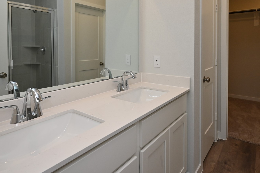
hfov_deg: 75.9
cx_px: 143
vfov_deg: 53.2
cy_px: 49
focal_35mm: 23
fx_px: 166
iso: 800
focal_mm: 14
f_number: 13
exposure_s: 1/80
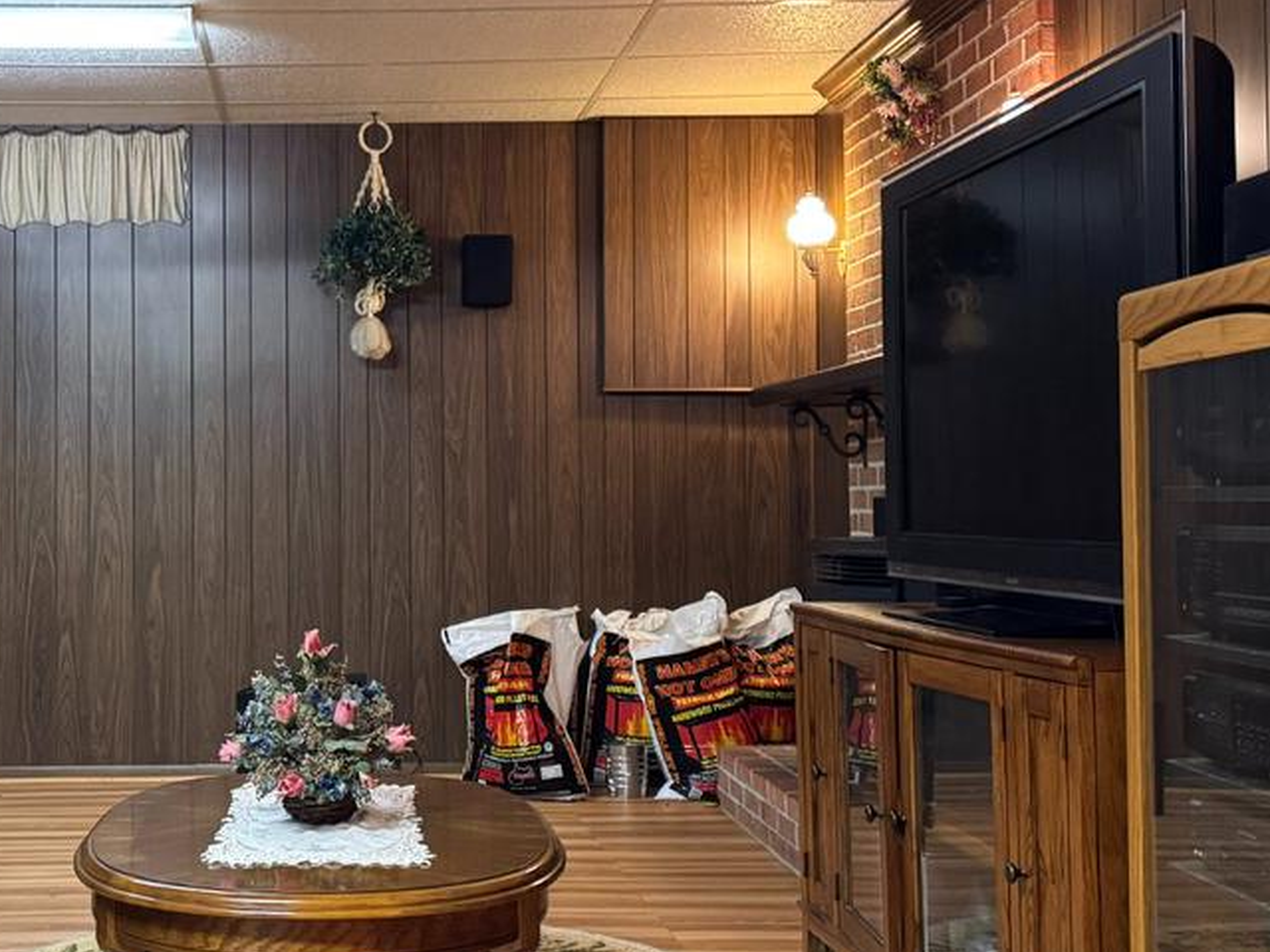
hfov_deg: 34.6
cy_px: 432
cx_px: 288
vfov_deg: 27.0
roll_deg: +0.1
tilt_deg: +2.2
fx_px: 1981
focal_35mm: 54
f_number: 1.78
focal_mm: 6.76
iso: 640
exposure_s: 1/60
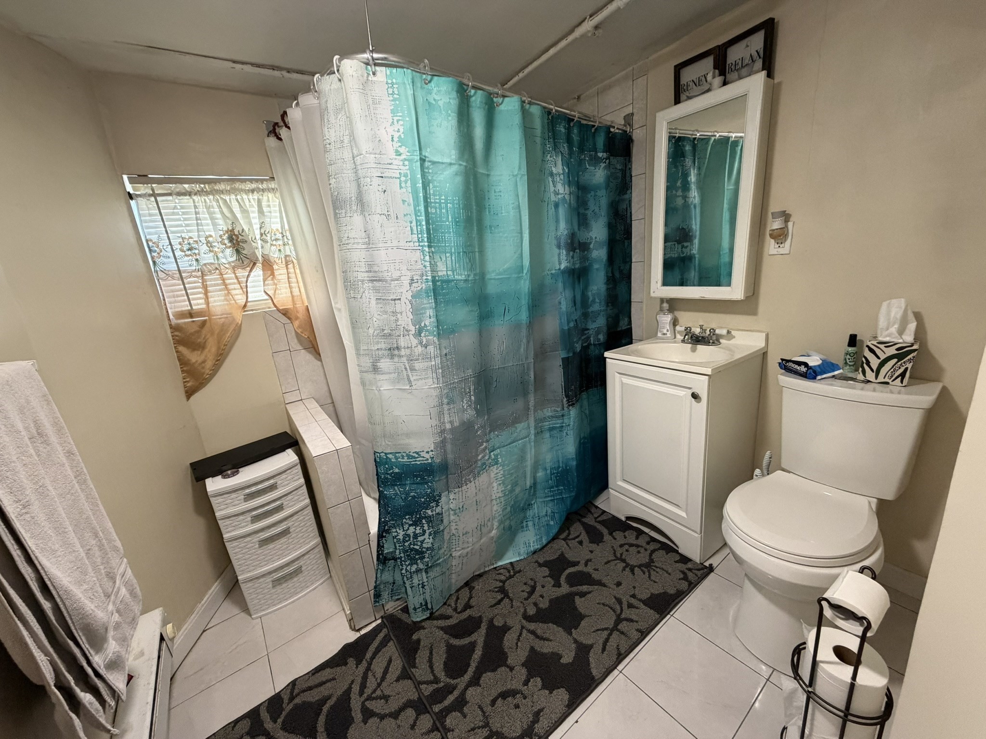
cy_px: 370
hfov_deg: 102.1
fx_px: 399
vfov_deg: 85.7
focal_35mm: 14
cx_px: 493
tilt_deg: -15.1
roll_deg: +6.1
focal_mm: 2.22
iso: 320
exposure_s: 1/60
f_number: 2.2
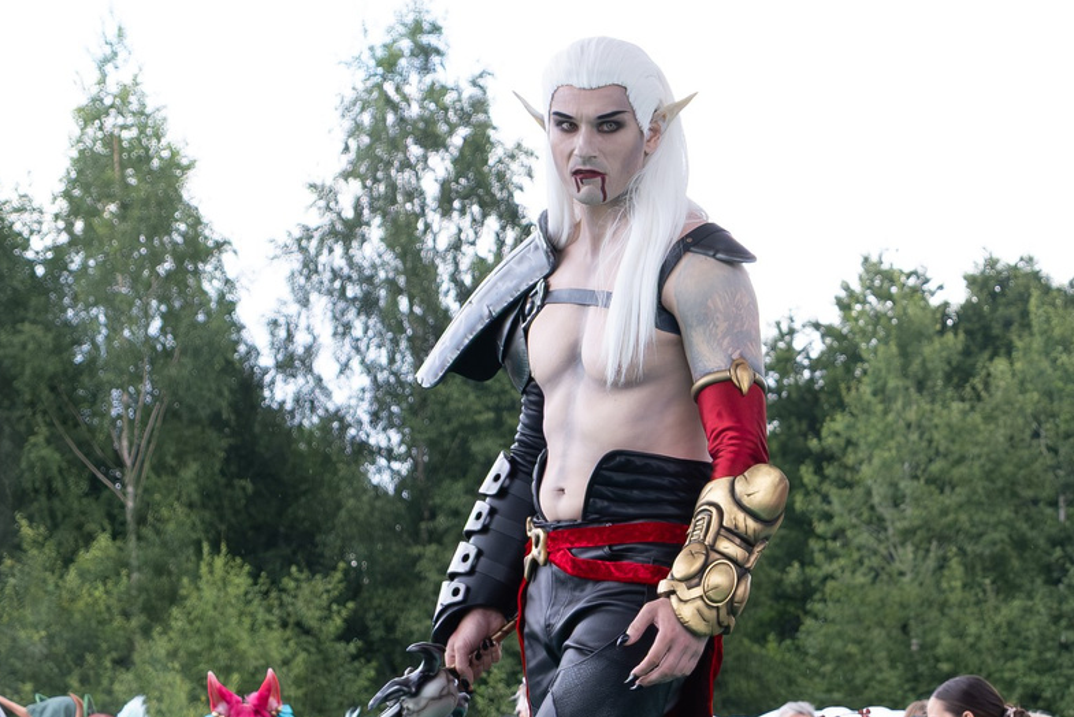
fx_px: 4864
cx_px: 954
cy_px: 493
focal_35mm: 163
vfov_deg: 8.4
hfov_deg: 12.5
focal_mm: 33.2
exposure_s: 1/640
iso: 800
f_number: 3.6
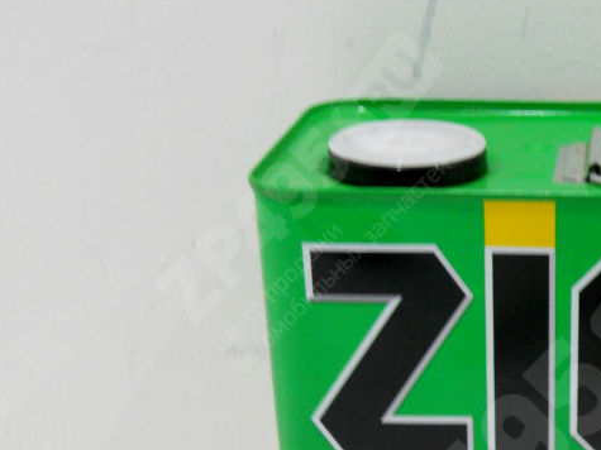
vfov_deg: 18.0
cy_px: 450
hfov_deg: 23.7
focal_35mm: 80
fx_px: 1389
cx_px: 550
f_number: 3.9
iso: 250
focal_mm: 6.9
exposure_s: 1/30
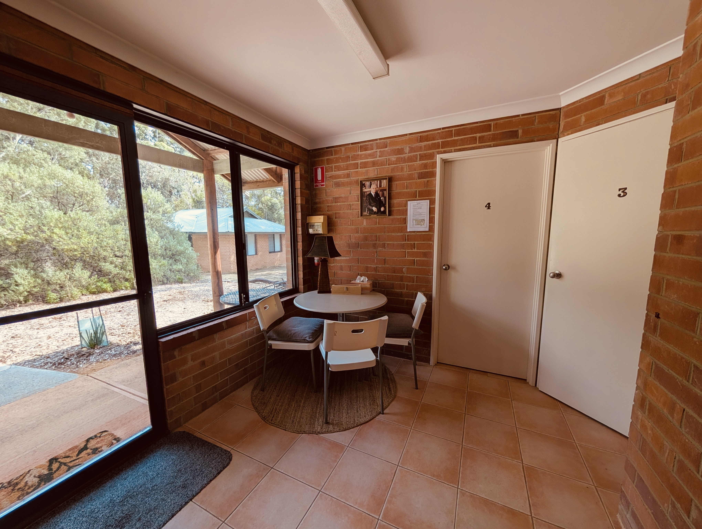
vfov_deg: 94.6
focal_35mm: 12
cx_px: 351
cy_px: 264
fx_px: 244
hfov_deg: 110.5
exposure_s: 1/387
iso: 53
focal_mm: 2.02
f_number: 1.7
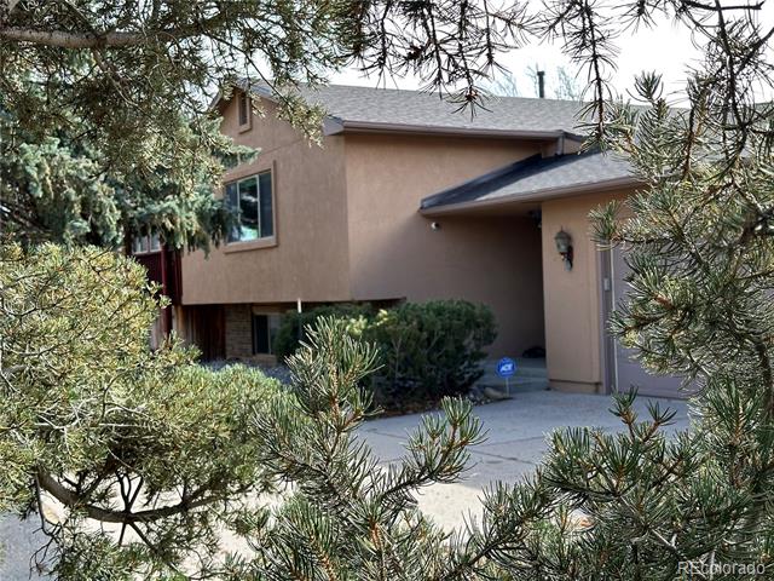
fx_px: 1073
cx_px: 387
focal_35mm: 48
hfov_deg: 39.7
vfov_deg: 30.3
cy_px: 290
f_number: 1.78
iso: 64
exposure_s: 1/659
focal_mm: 6.86
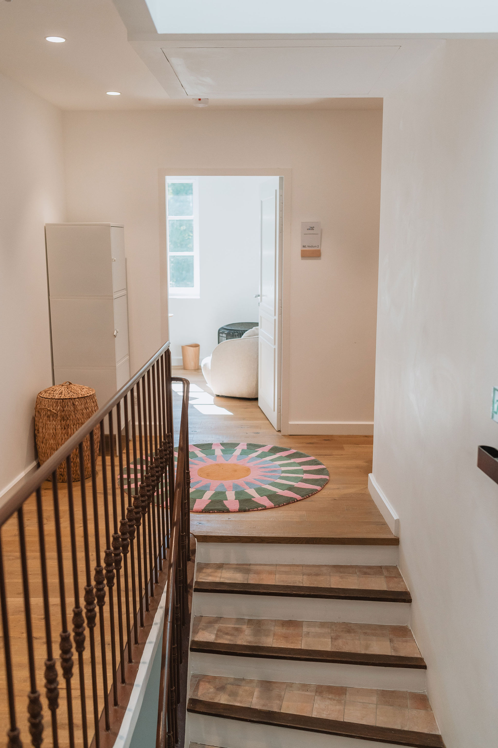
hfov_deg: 37.8
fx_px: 727
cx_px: 249
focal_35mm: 35
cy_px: 374
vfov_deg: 54.5
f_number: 3.5
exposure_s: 1/800
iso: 1250
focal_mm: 35
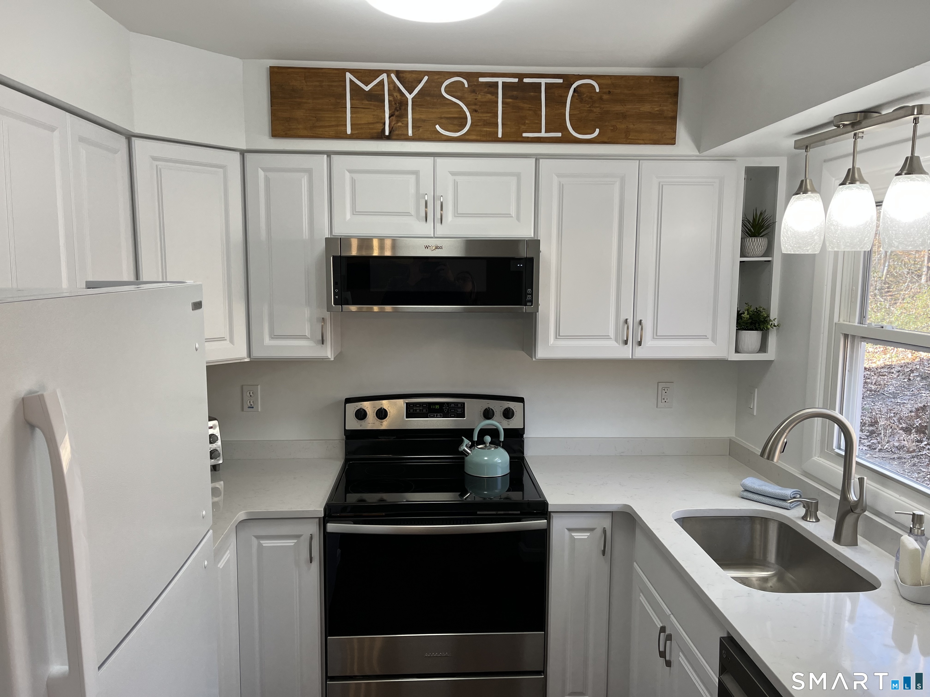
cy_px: 348
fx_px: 699
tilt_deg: -7.8
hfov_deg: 67.3
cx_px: 465
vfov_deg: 53.1
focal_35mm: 26
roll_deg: -0.6
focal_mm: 5.1
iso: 50
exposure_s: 1/120
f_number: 1.6
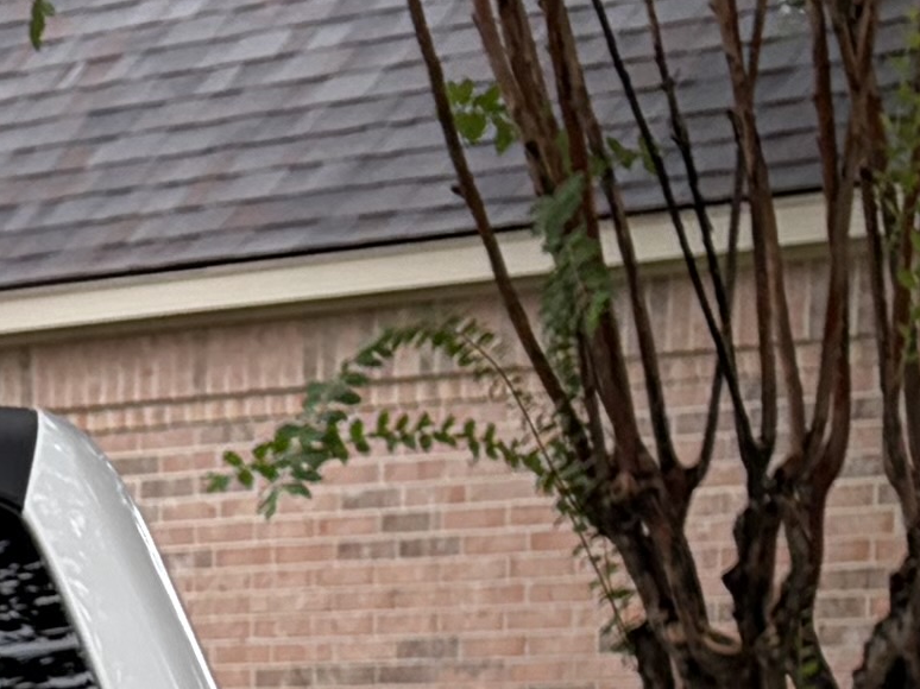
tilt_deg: -7.8
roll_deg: +2.3
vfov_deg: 7.4
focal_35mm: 192
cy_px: 1504
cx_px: -1343
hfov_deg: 9.2
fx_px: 5101
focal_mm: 5.96
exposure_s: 1/694
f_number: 1.6
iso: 50
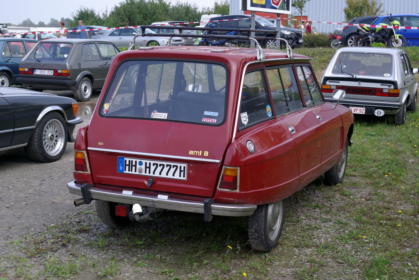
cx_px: 210
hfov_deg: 35.0
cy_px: 140
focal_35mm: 57
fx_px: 664
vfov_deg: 23.8
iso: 100
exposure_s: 1/180
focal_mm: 38
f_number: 6.7
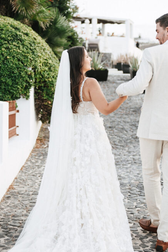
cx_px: 90
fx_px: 588
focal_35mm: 84
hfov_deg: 16.3
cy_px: 99
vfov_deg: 24.2
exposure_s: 1/250
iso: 160
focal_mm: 48
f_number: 2.8
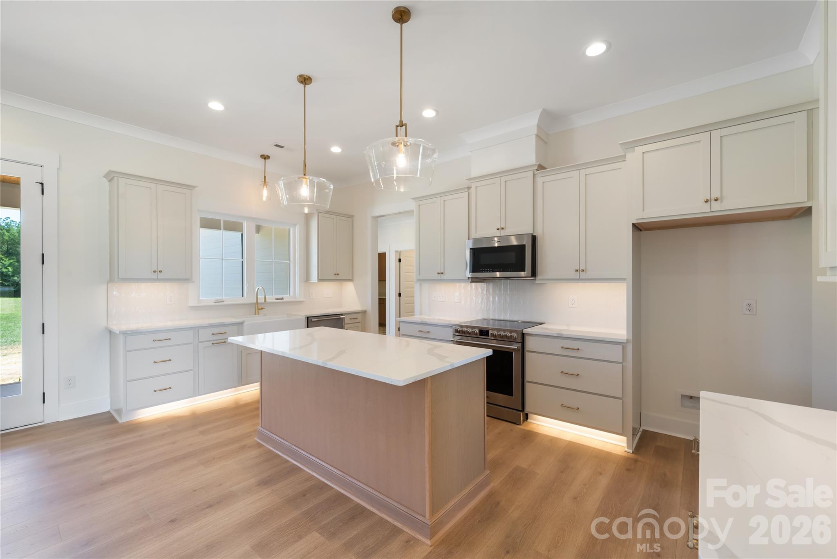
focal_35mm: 14
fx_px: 326
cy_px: 280
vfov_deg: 81.3
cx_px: 418
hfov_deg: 104.2
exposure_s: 1/1.67
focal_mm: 14
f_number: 11
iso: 100
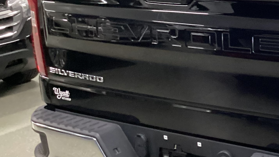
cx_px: 312
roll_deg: +0.8
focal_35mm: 77
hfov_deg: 25.4
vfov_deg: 15.6
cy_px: 44
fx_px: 570
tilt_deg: -14.3
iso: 400
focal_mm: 3.3
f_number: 2.4
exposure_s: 1/30
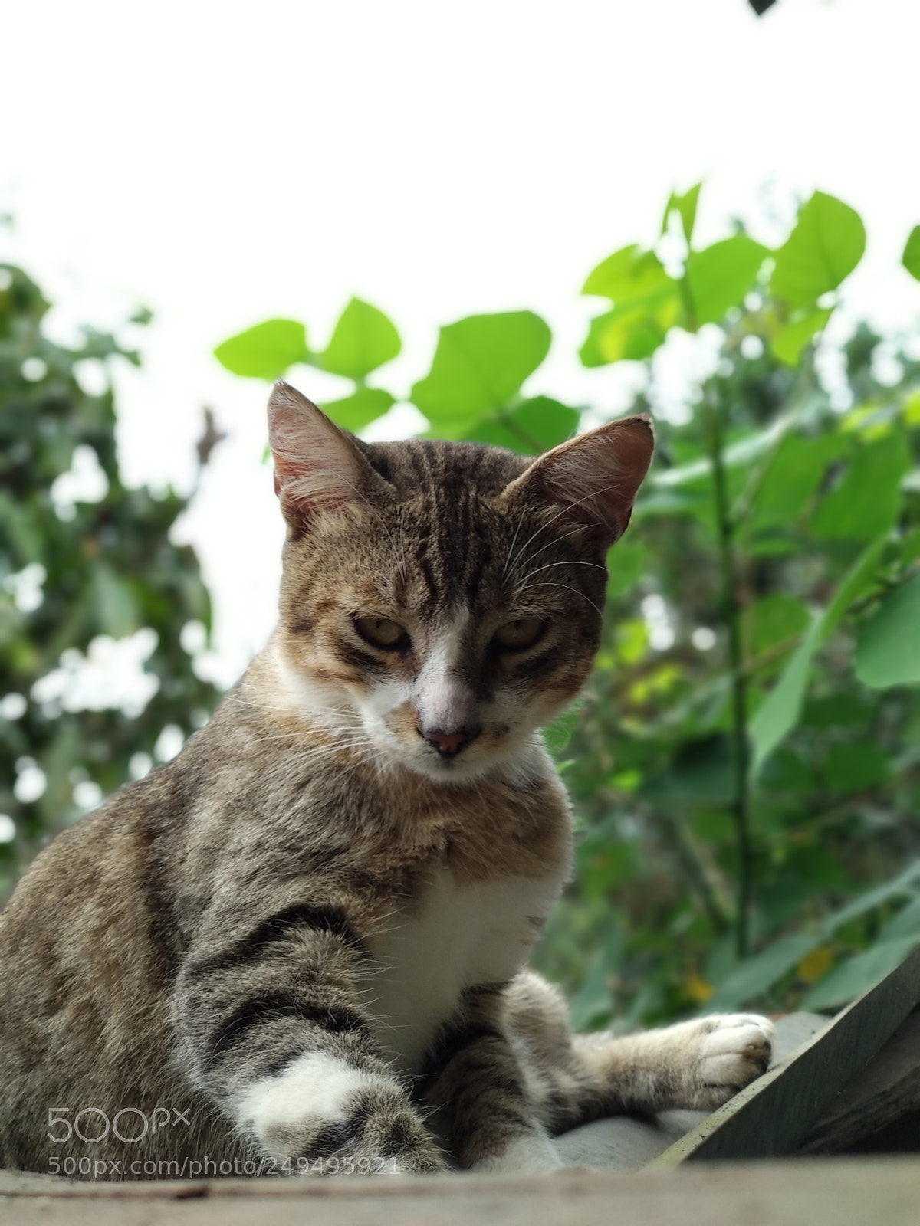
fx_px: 1843
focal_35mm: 52
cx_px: 460
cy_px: 613
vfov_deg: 36.8
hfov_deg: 28.0
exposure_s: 1/155
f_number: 2.6
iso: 100
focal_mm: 5.99
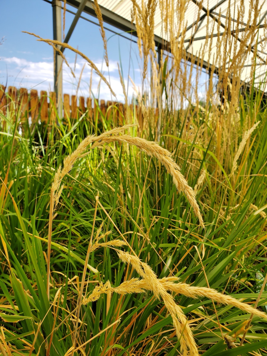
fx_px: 267
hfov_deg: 53.1
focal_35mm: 26
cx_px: 134
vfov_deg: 67.3
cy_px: 178
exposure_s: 1/947
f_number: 2.4
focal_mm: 4.3
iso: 50
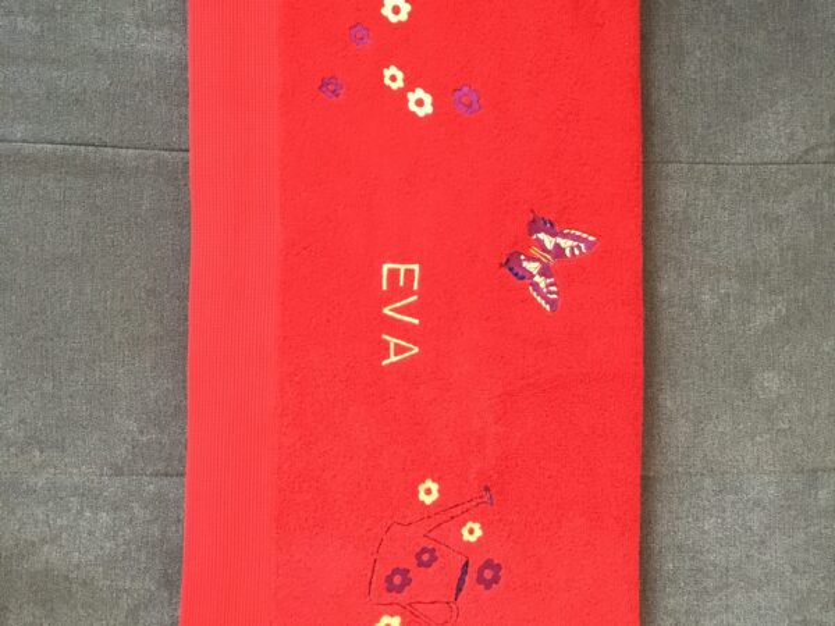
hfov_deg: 61.7
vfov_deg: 48.2
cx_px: 418
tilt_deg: -83.3
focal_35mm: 29
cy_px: 313
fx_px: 700
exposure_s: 1/17
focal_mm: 4.15
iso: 320
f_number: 2.2
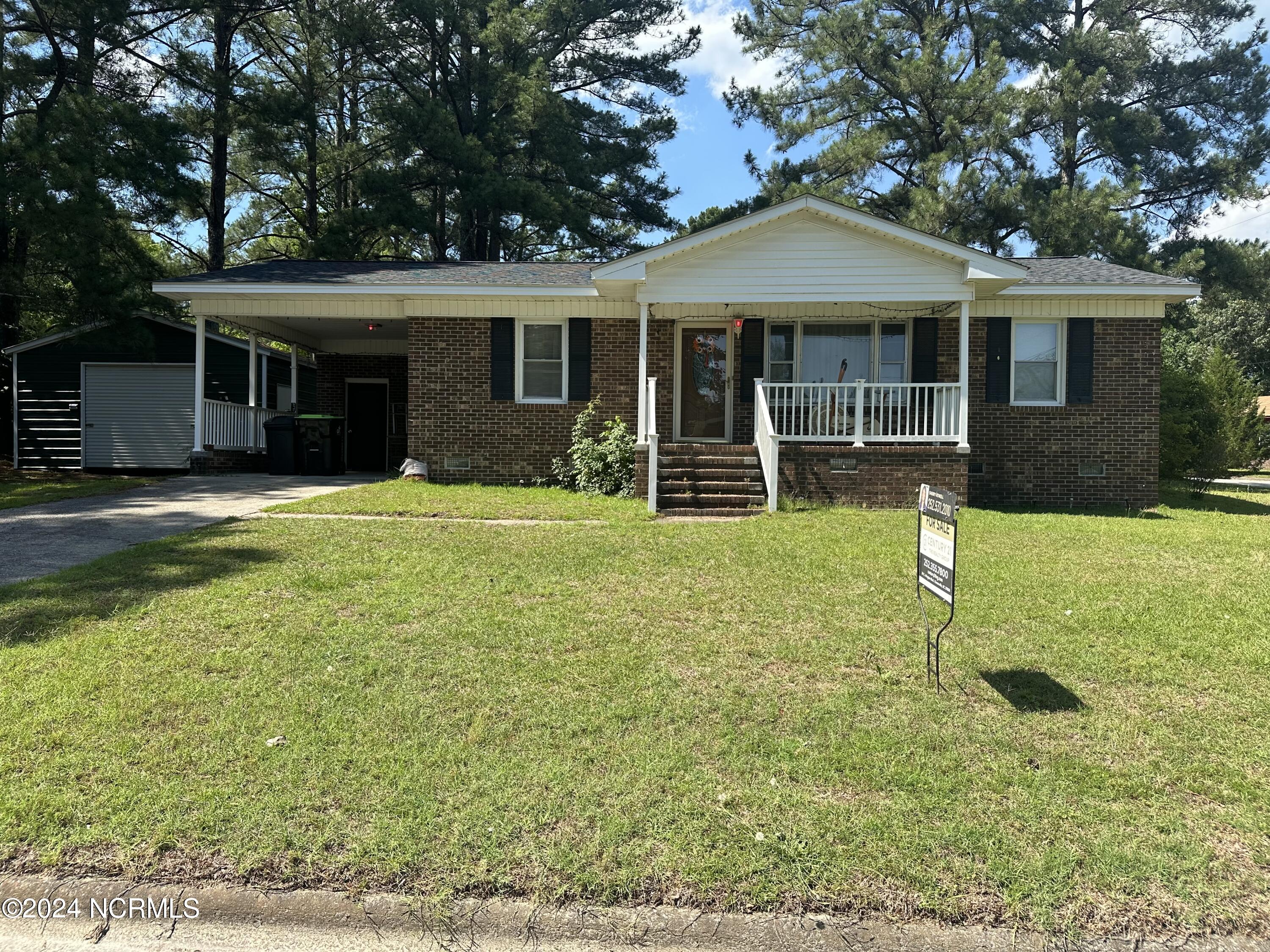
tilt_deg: -0.3
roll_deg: -0.1
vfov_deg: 56.8
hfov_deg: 71.6
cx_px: 635
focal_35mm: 24
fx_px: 881
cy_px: 476
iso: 80
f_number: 1.78
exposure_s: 1/1949
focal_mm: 6.86
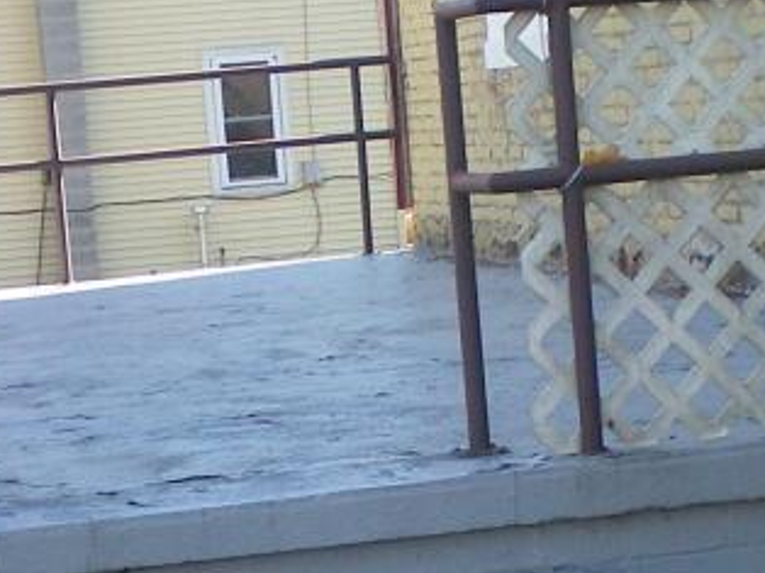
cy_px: 456
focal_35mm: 124
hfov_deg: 15.9
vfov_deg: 11.9
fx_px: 2738
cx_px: 397
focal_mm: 6.3
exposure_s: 1/160
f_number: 3.1
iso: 64
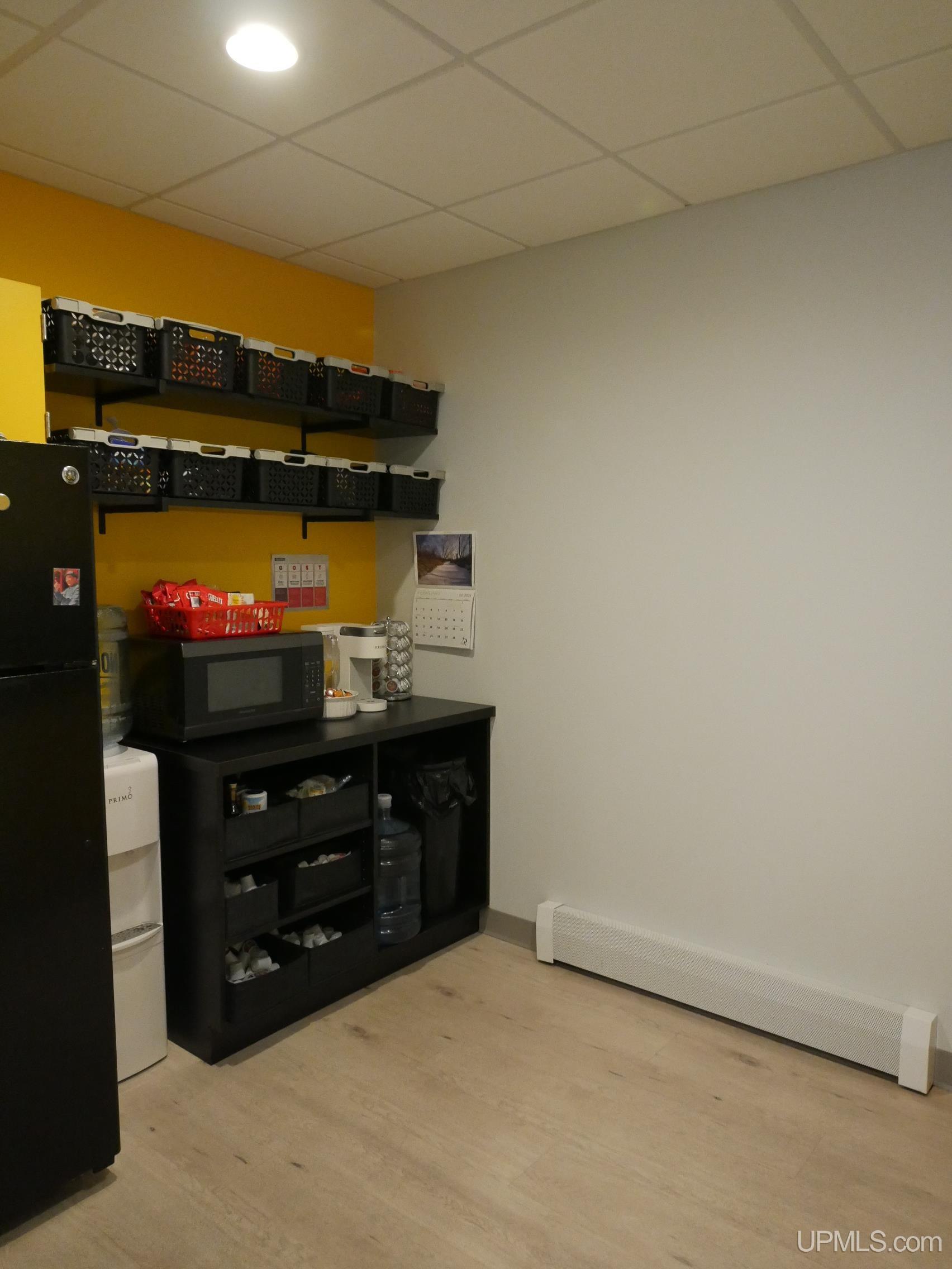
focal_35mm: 26
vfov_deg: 67.3
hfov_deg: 53.1
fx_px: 953
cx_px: 476
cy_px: 634
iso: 3200
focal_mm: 13
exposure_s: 1/60
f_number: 4
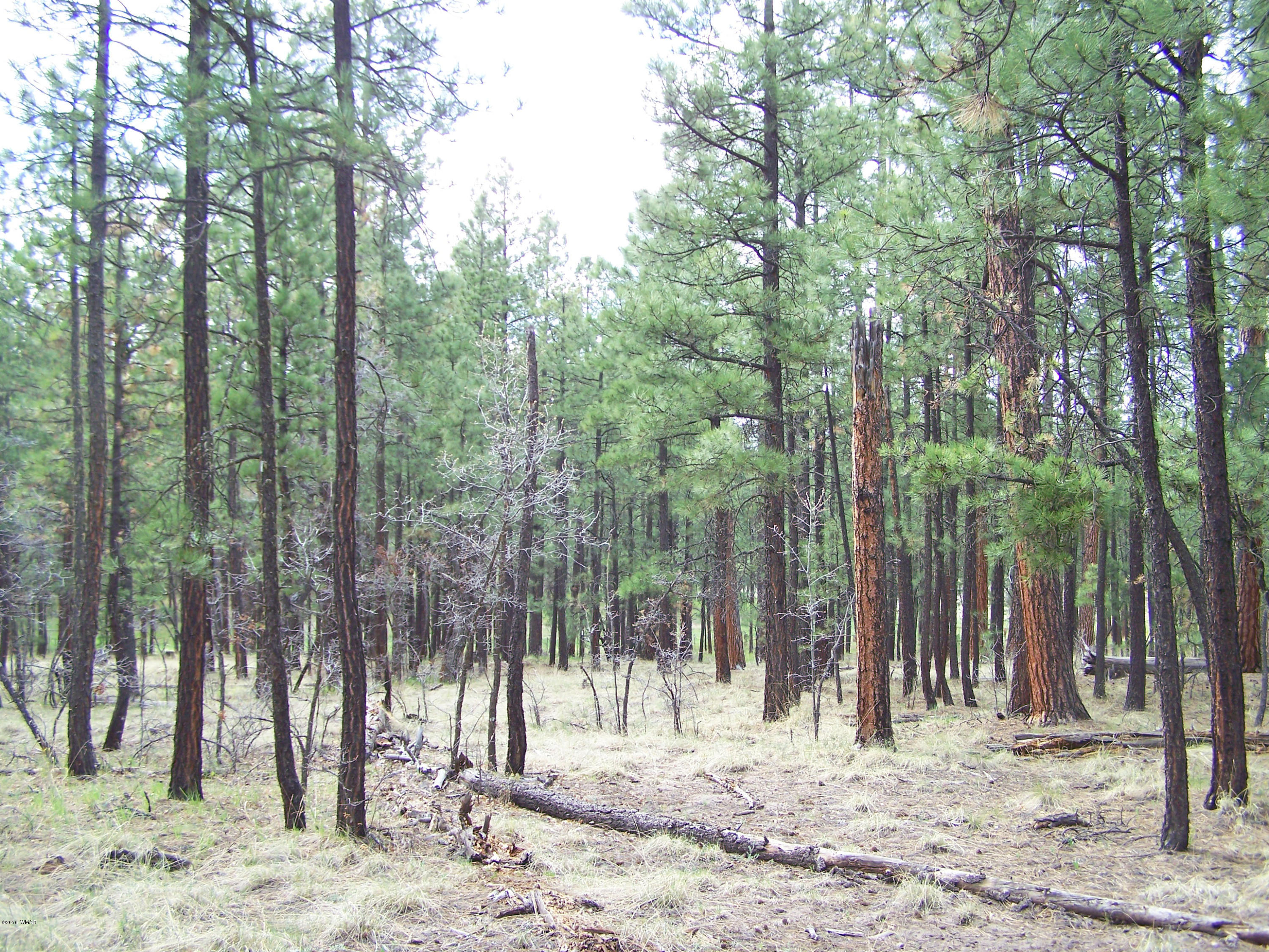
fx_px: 1393
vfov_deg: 37.7
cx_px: 634
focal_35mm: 38
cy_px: 476
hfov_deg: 49.0
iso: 64
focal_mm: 6.3
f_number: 2.8
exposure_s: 1/80
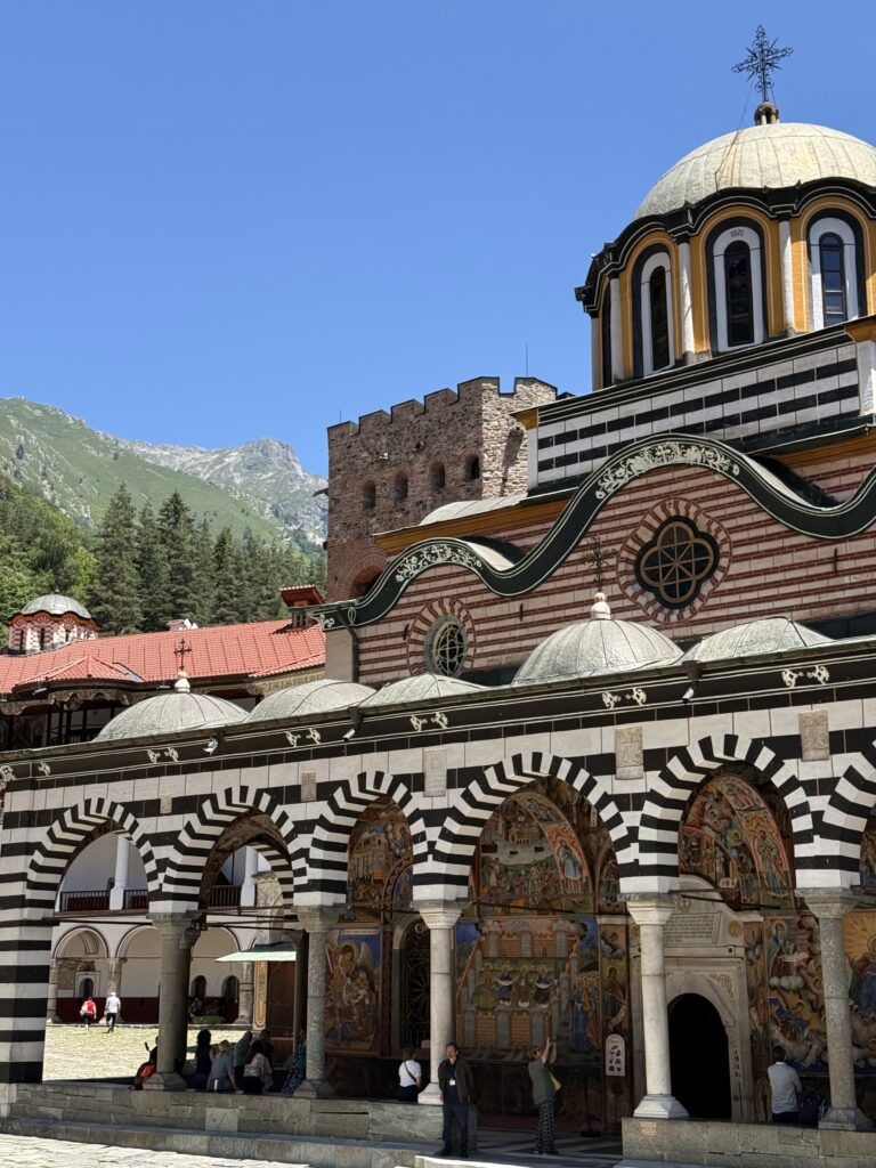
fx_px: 1620
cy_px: 584
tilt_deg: +14.8
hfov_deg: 30.3
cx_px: 438
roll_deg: -0.3
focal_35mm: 48
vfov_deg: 39.7
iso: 80
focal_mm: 6.76
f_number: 1.78
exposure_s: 1/2342
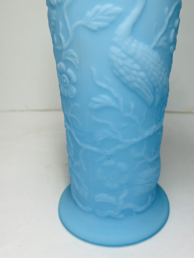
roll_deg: -0.1
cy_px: 76
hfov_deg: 35.1
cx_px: 111
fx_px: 306
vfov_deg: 44.7
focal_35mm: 41
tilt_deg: -17.3
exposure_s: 1/1124
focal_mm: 5.7
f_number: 1.5
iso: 50
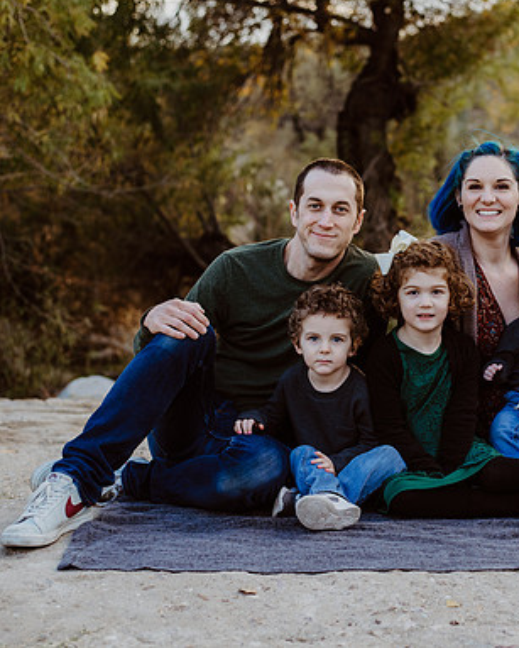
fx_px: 1362
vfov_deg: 26.7
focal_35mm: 71
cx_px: 423
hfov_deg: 21.3
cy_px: 322
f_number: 3.2
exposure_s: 1/800
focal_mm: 50
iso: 400
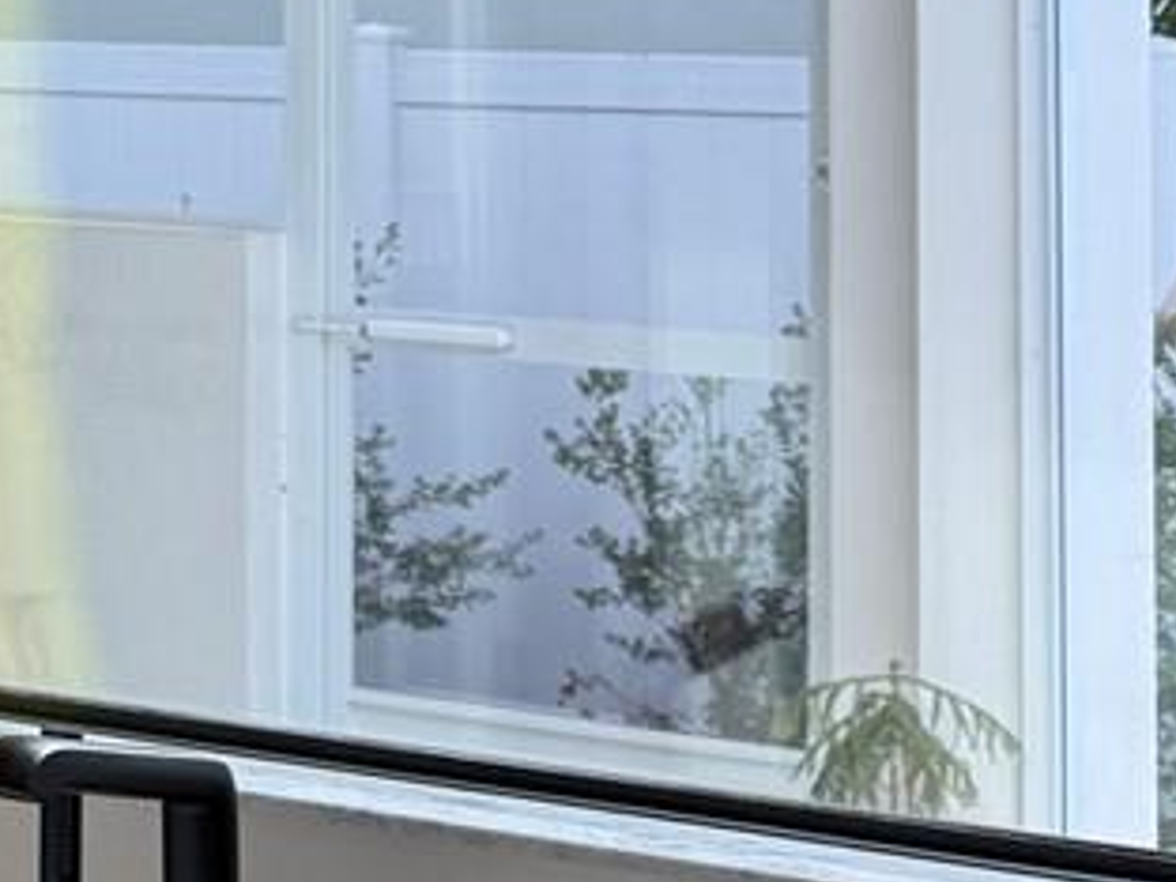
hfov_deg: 13.1
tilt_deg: +2.5
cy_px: -200
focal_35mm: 123
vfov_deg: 11.8
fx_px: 4179
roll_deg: -1.1
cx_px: -1432
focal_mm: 6.76
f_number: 1.78
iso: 80
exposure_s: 1/383
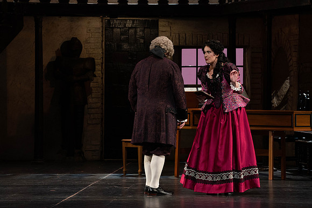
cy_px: 104
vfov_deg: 6.9
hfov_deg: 10.3
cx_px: 156
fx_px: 1734
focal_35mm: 200
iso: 3200
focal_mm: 200
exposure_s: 1/250
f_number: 8
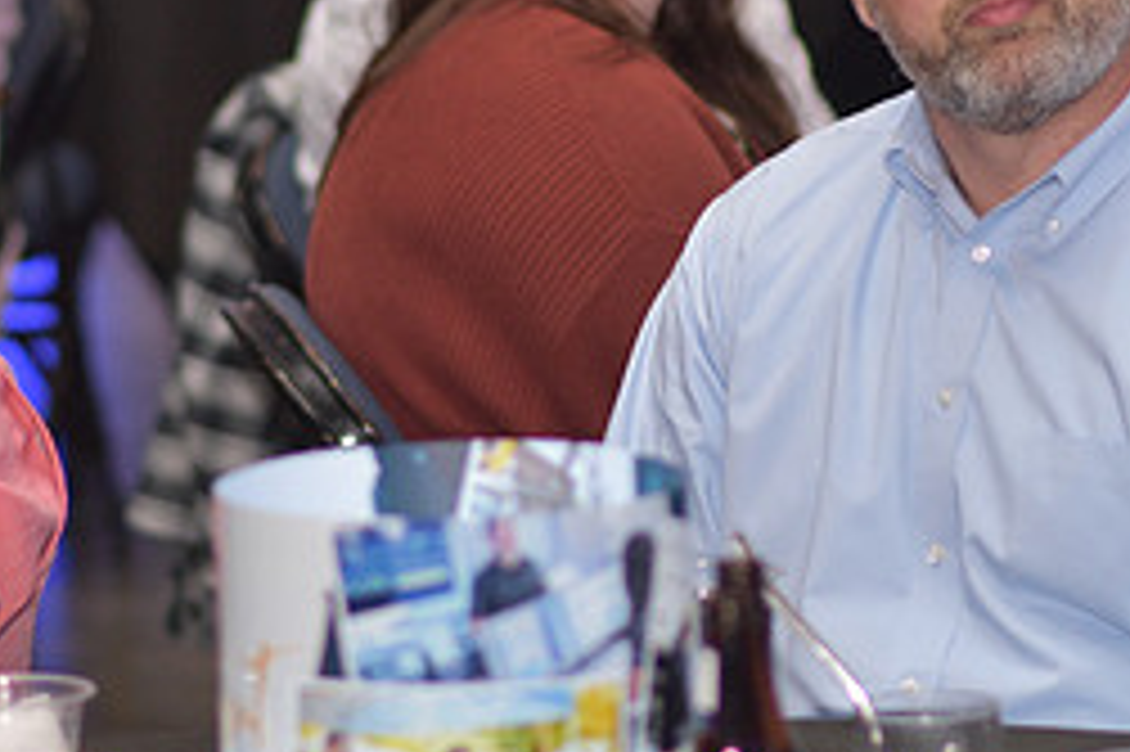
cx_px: 851
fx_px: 9258
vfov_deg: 4.6
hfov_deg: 7.0
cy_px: 142
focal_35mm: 295
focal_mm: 85
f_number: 2.2
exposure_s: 1/160
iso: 800
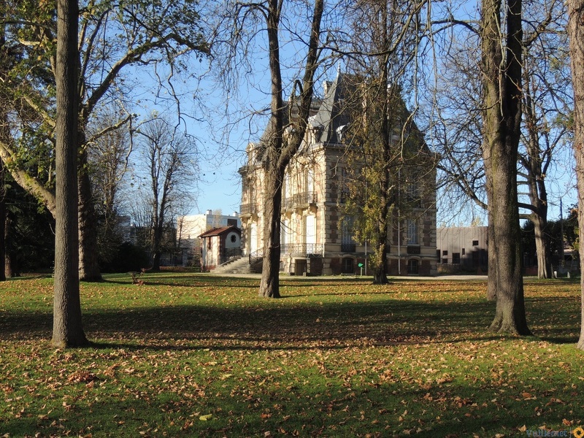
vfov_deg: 30.9
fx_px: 793
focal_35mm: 47
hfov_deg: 40.4
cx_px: 292
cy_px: 219
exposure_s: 1/500
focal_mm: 8.3
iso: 100
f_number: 3.5
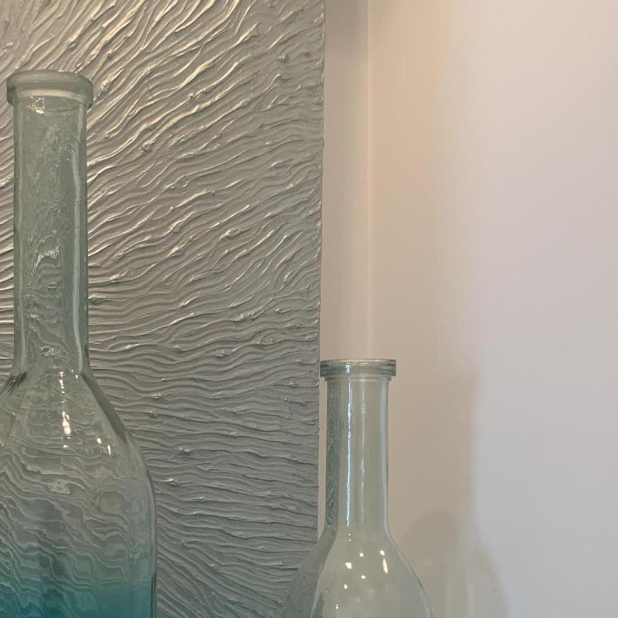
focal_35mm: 52
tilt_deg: -1.2
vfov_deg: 32.2
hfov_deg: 32.5
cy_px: 461
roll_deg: -0.8
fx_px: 1050
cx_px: 203
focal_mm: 4.25
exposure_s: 1/60
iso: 100
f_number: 1.8
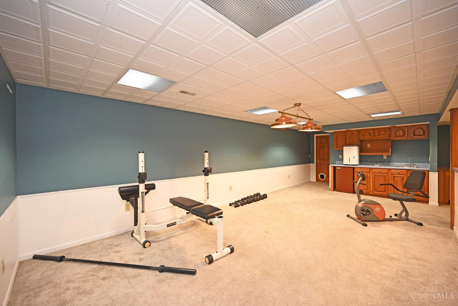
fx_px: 178
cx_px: 229
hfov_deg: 104.3
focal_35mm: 14
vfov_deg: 81.2
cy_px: 153
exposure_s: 1/60
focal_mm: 14
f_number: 4
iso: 1100
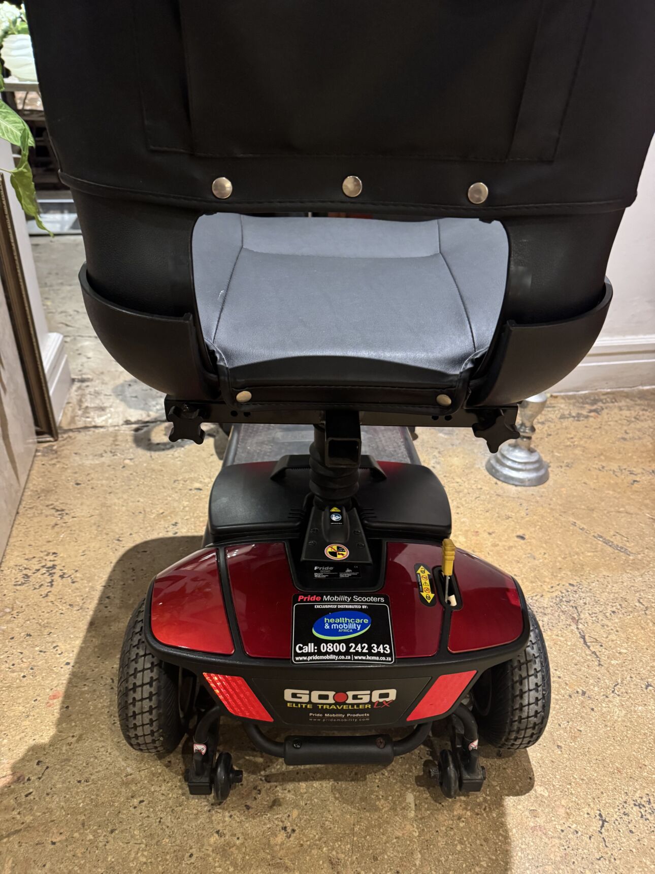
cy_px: 437
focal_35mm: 24
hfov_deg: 56.8
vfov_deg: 71.6
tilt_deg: -28.5
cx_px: 328
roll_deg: -0.2
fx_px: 606
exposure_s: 1/33
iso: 640
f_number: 1.78
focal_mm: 6.76
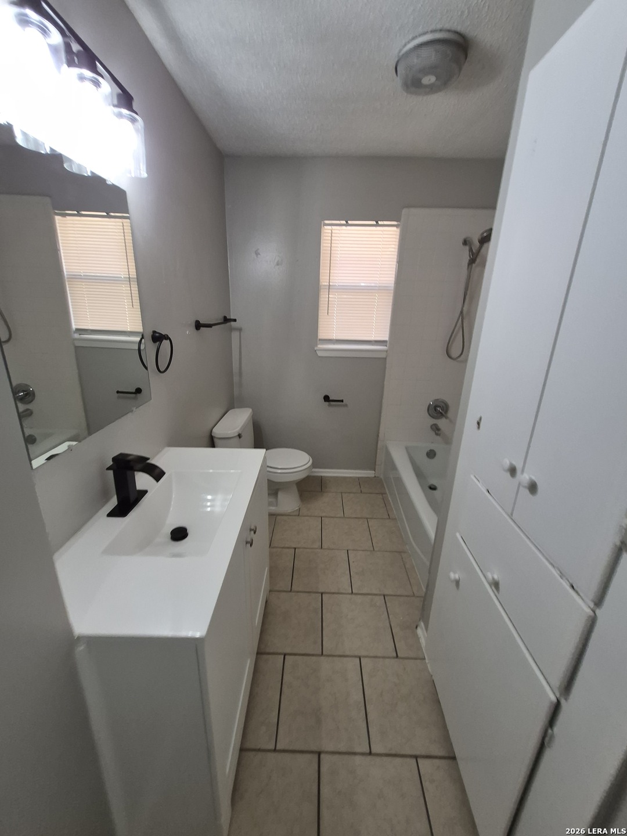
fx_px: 314
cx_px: 314
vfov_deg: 106.2
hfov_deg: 89.9
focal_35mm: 13
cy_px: 418
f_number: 2.2
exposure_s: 1/60
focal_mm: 1.74
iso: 125
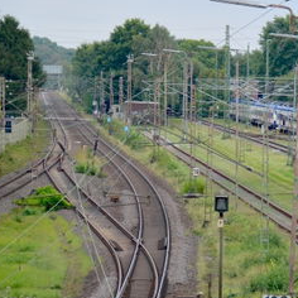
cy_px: 134
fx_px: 2395
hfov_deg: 7.1
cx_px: 269
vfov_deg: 7.1
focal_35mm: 246
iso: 100
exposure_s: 1/100
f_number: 5.3
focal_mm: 95
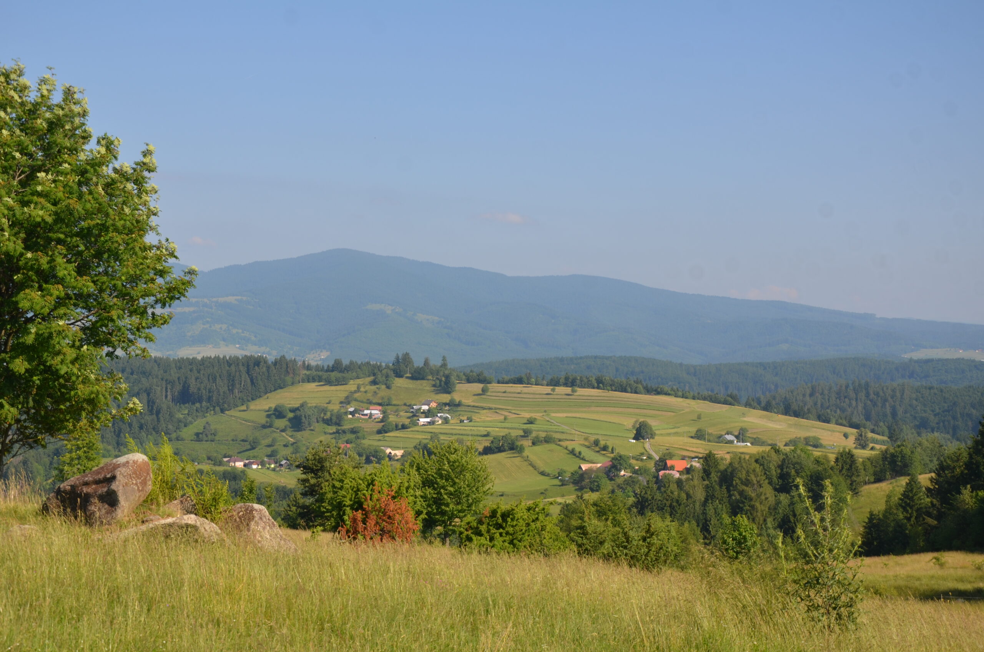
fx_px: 1555
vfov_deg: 23.7
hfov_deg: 35.1
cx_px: 492
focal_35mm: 57
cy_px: 326
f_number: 8
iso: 100
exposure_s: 1/250
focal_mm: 38
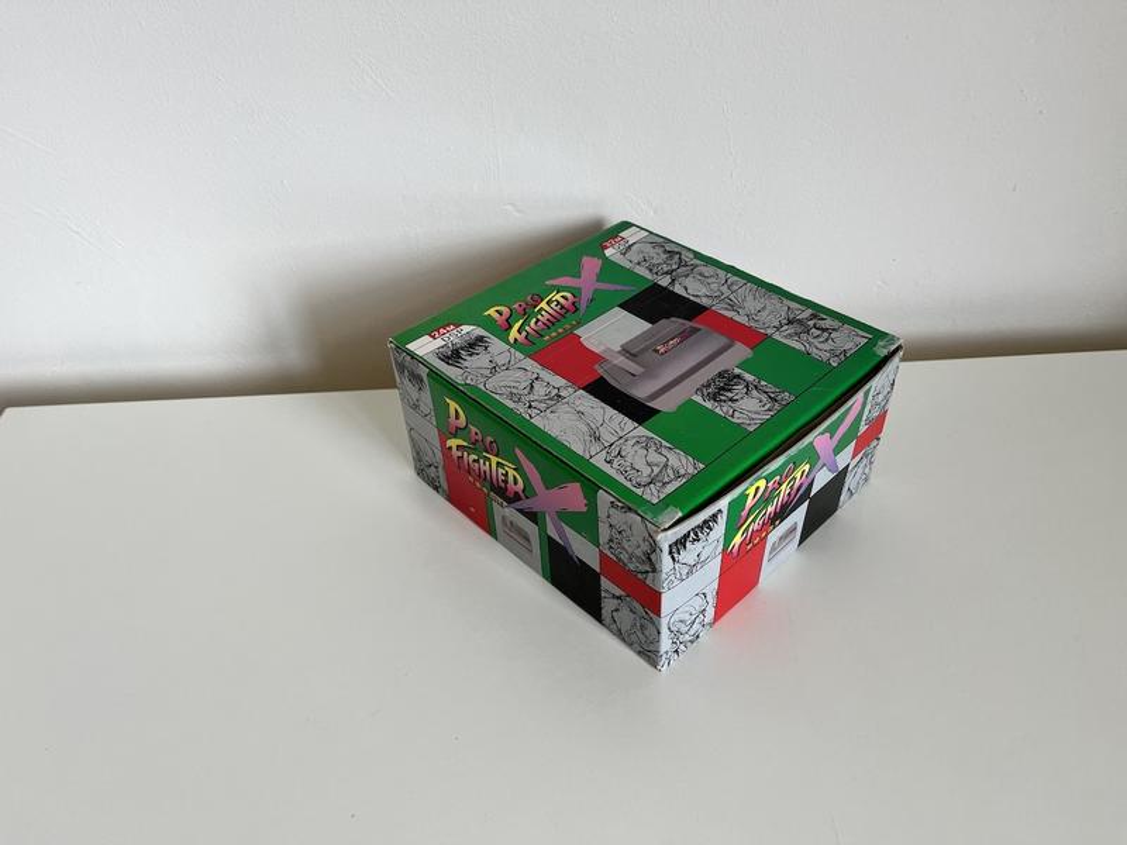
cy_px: 422
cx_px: 564
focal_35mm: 26
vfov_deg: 53.1
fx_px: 846
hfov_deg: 67.3
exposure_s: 1/121
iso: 80
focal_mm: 5.1
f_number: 1.6
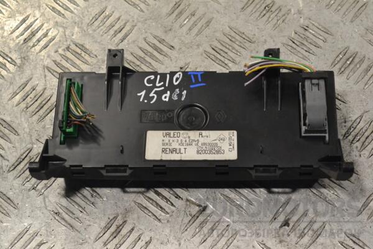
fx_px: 855
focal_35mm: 82
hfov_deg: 24.6
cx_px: 186
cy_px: 124
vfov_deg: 16.6
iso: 3200
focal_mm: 55
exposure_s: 1/320
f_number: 9
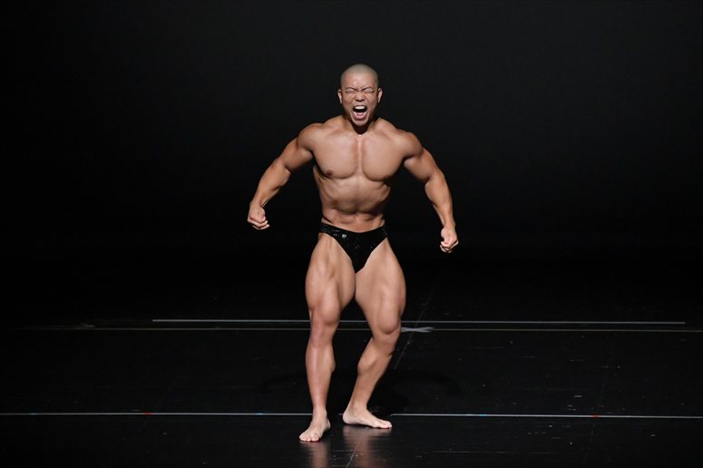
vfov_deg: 4.4
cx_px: 352
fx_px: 6148
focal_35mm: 315
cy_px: 234
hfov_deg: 6.5
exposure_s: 1/400
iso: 8000
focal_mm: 210
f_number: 5.6
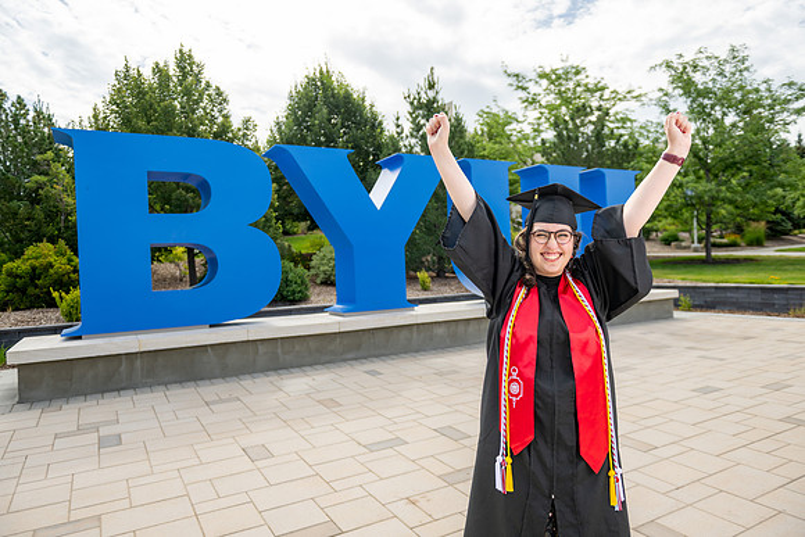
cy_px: 268
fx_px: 537
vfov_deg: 53.2
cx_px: 402
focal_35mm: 24
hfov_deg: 73.7
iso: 100
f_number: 2.8
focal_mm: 24
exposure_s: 1/1250
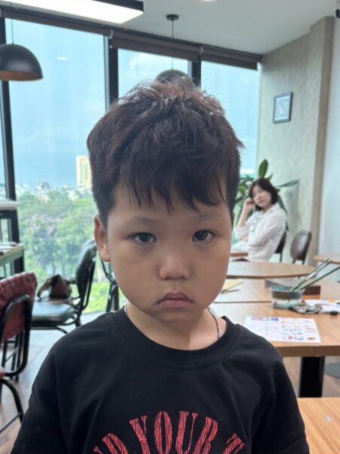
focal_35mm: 43
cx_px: 162
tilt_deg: -14.4
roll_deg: -0.7
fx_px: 564
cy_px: 354
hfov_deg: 33.6
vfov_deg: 42.2
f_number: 1.6
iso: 50
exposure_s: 1/100
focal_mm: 5.96
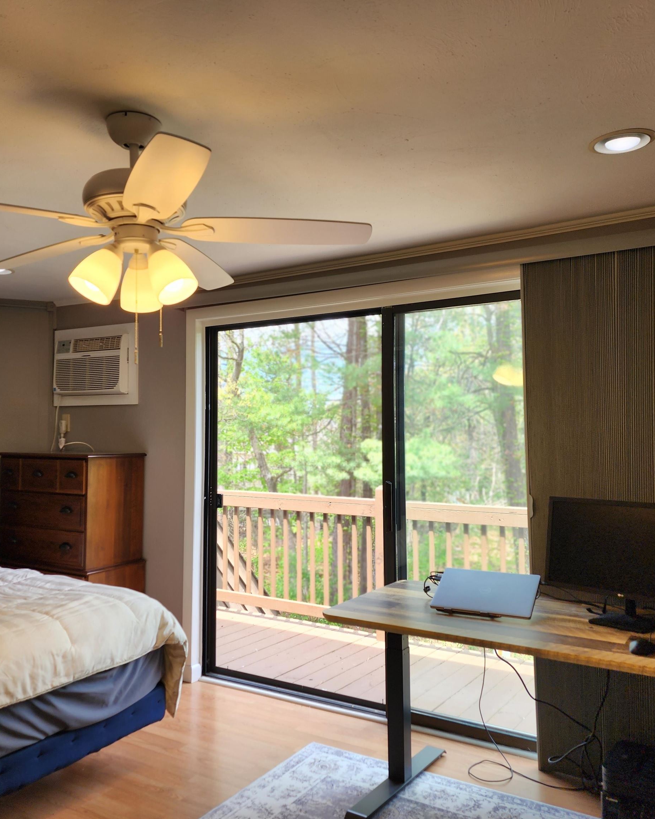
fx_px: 727
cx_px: 276
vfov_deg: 58.8
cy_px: 409
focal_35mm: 30
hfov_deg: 48.3
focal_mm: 6.4
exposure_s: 1/120
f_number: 1.8
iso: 40
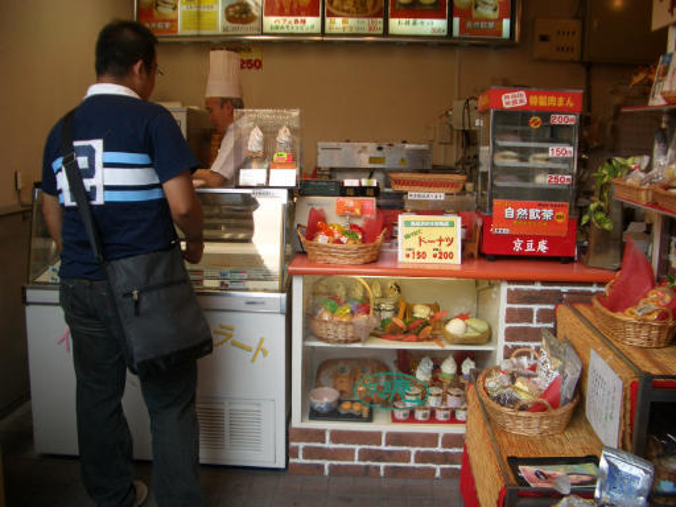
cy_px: 254
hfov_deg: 52.6
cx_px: 338
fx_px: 683
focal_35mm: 35
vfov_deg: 40.7
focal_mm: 5.8
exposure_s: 1/80
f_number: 2.6
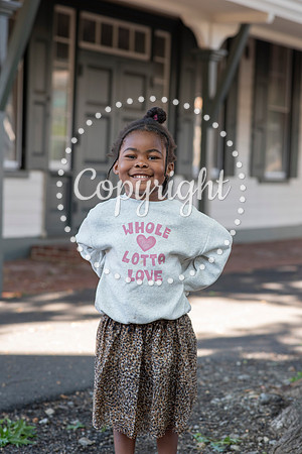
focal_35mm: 85
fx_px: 1069
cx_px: 151
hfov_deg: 16.1
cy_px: 227
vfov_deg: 23.9
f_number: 4.5
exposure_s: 1/250
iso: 500
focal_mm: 85
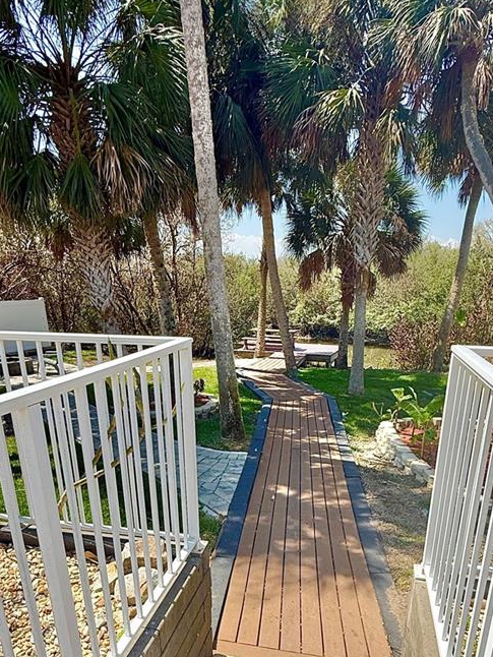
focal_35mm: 26
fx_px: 493
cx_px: 264
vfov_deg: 64.3
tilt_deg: -19.9
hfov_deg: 53.0
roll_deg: -1.3
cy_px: 471
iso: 50
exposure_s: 1/1431
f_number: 2.2
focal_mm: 2.22
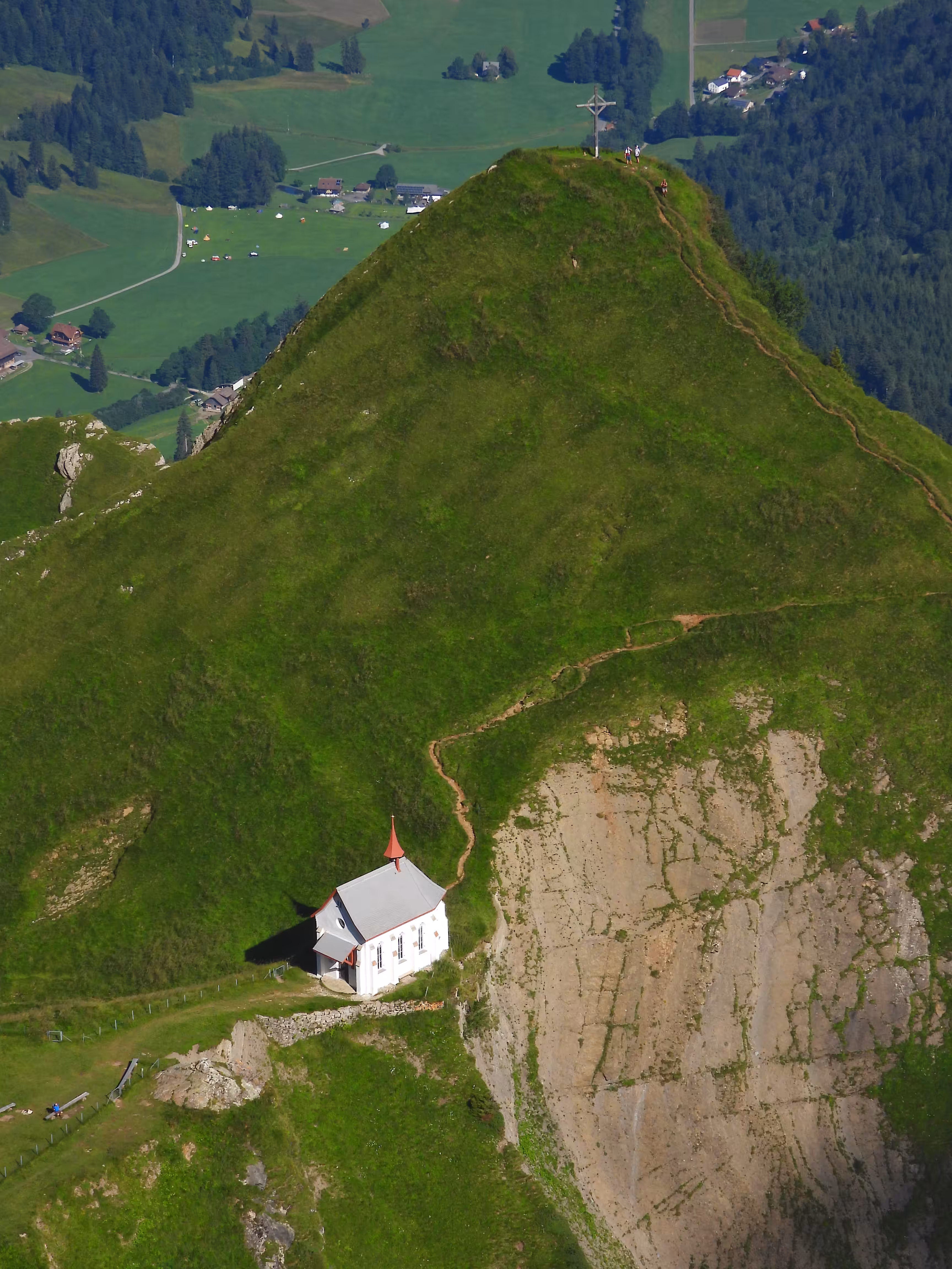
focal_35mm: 135
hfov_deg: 11.0
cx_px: 476
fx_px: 4950
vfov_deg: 14.6
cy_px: 634
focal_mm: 24.3
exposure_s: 1/1600
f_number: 4
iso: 100
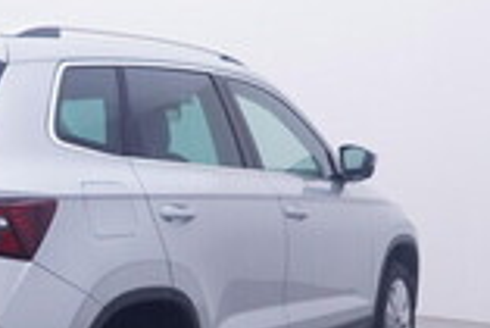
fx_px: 1073
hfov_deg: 25.4
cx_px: 111
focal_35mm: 79
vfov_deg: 17.3
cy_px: 211
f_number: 5
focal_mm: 15
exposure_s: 1/80
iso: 200
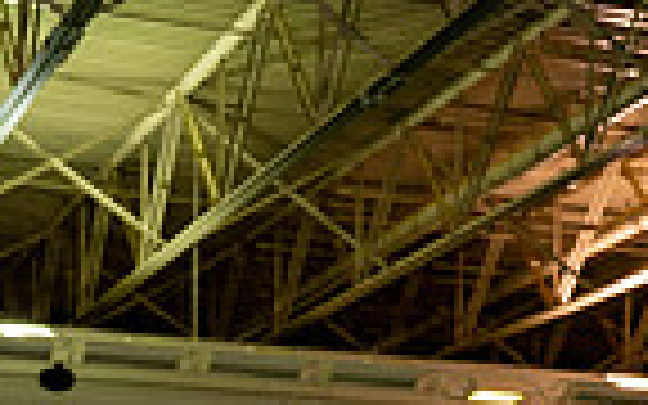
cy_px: 994
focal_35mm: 108
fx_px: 1907
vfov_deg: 10.4
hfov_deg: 19.3
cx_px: 284
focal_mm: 34
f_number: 4
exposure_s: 1/200
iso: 400
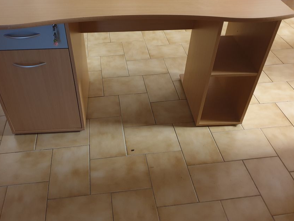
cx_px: 126
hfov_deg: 58.1
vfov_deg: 45.3
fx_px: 263
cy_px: 93
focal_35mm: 31
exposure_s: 1/11
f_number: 1.5
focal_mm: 4.3
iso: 250
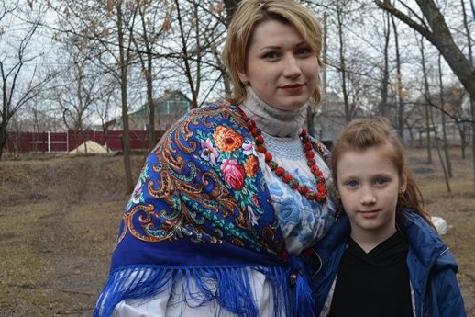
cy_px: 141
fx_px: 673
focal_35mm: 51
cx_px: 313
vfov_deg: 26.4
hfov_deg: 38.5
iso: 200
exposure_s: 1/250
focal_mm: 22
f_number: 5.6
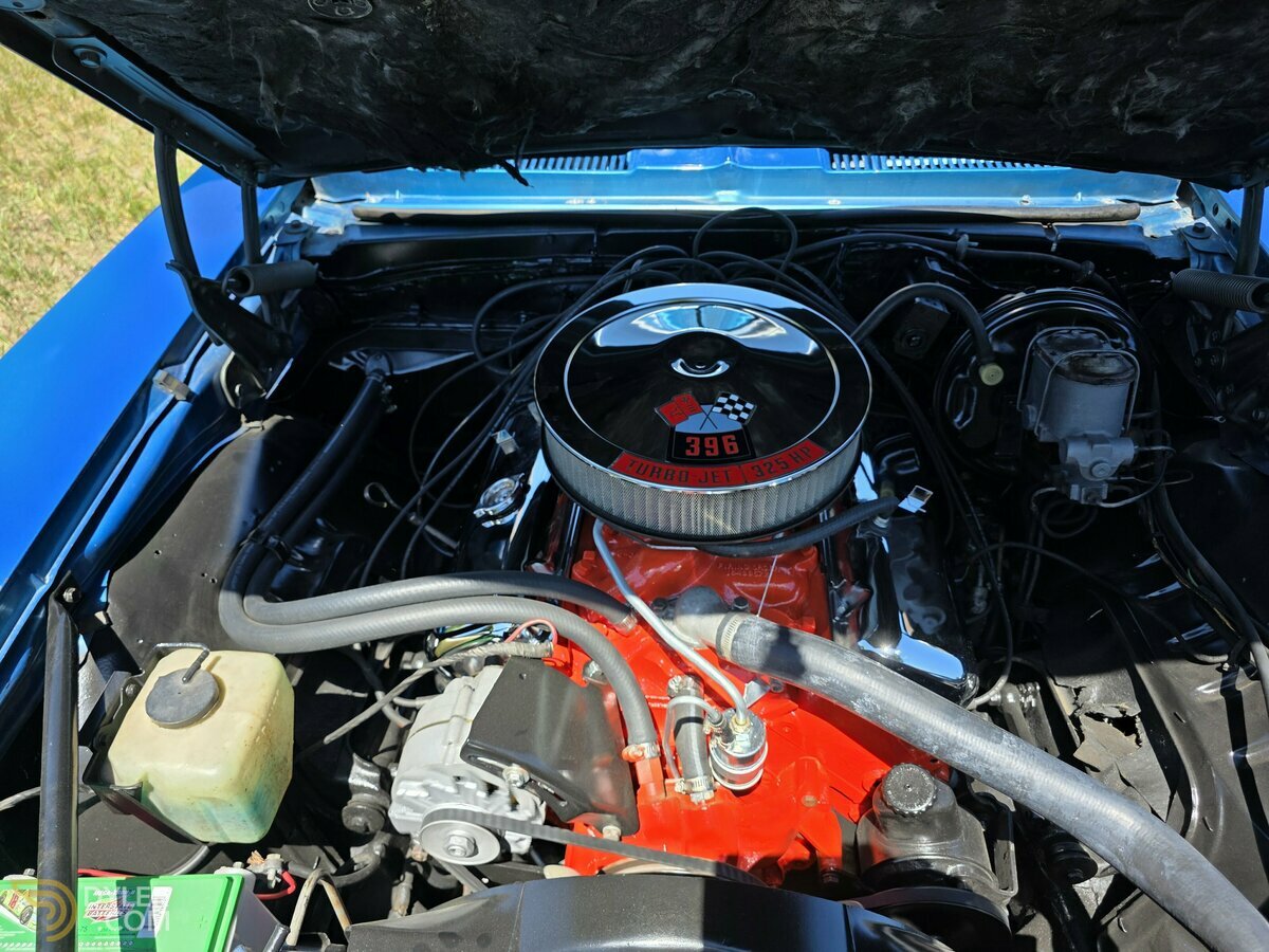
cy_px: 476
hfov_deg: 73.9
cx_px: 634
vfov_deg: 58.9
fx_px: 843
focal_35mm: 23
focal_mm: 6.3
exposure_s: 1/2134
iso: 80
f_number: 1.7
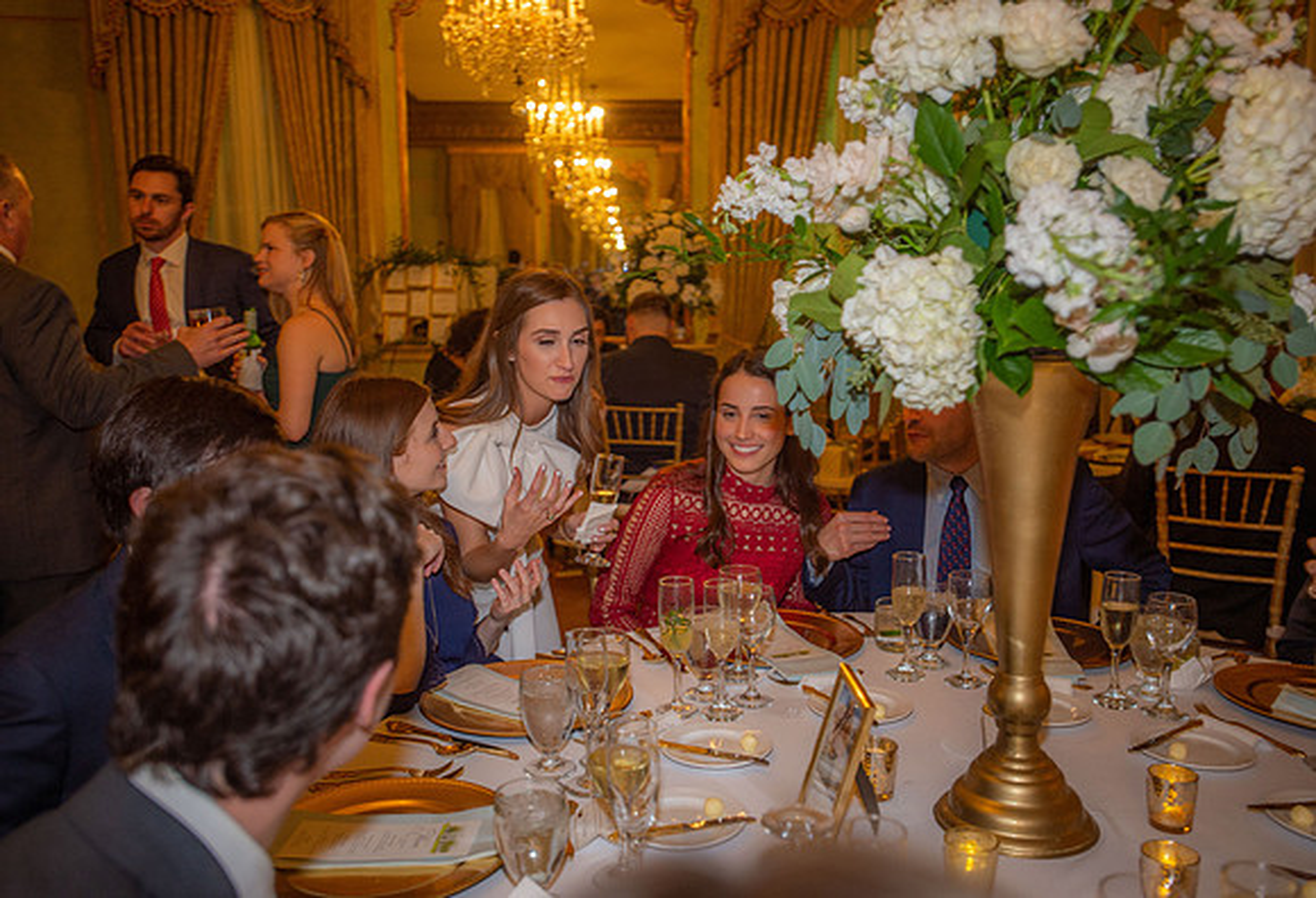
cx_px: 675
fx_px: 1199
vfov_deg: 41.1
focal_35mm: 33
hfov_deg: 57.5
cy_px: 449
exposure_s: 1/80
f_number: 2.8
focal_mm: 32
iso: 1250
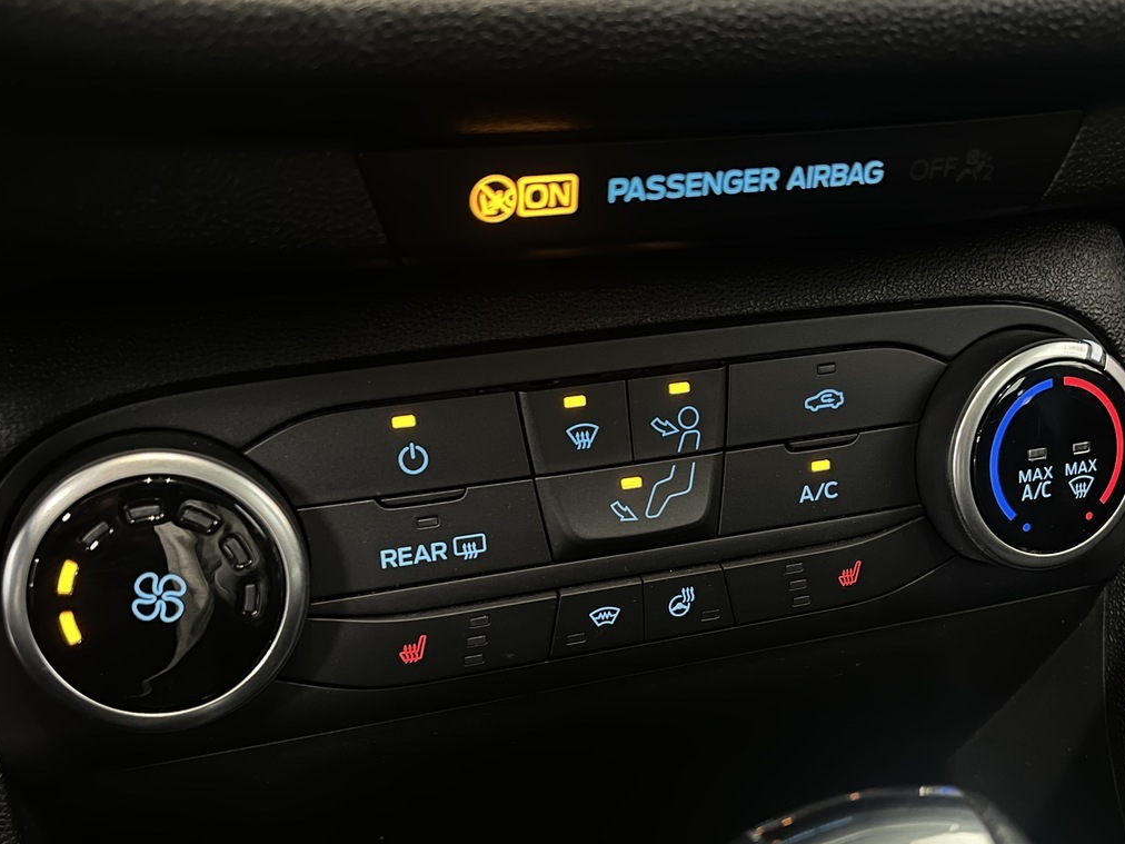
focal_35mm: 37
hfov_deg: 50.1
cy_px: 510
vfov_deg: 38.5
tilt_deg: -32.6
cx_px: 580
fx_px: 1202
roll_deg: -2.9
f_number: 1.6
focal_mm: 5.1
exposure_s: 1/25
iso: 1000
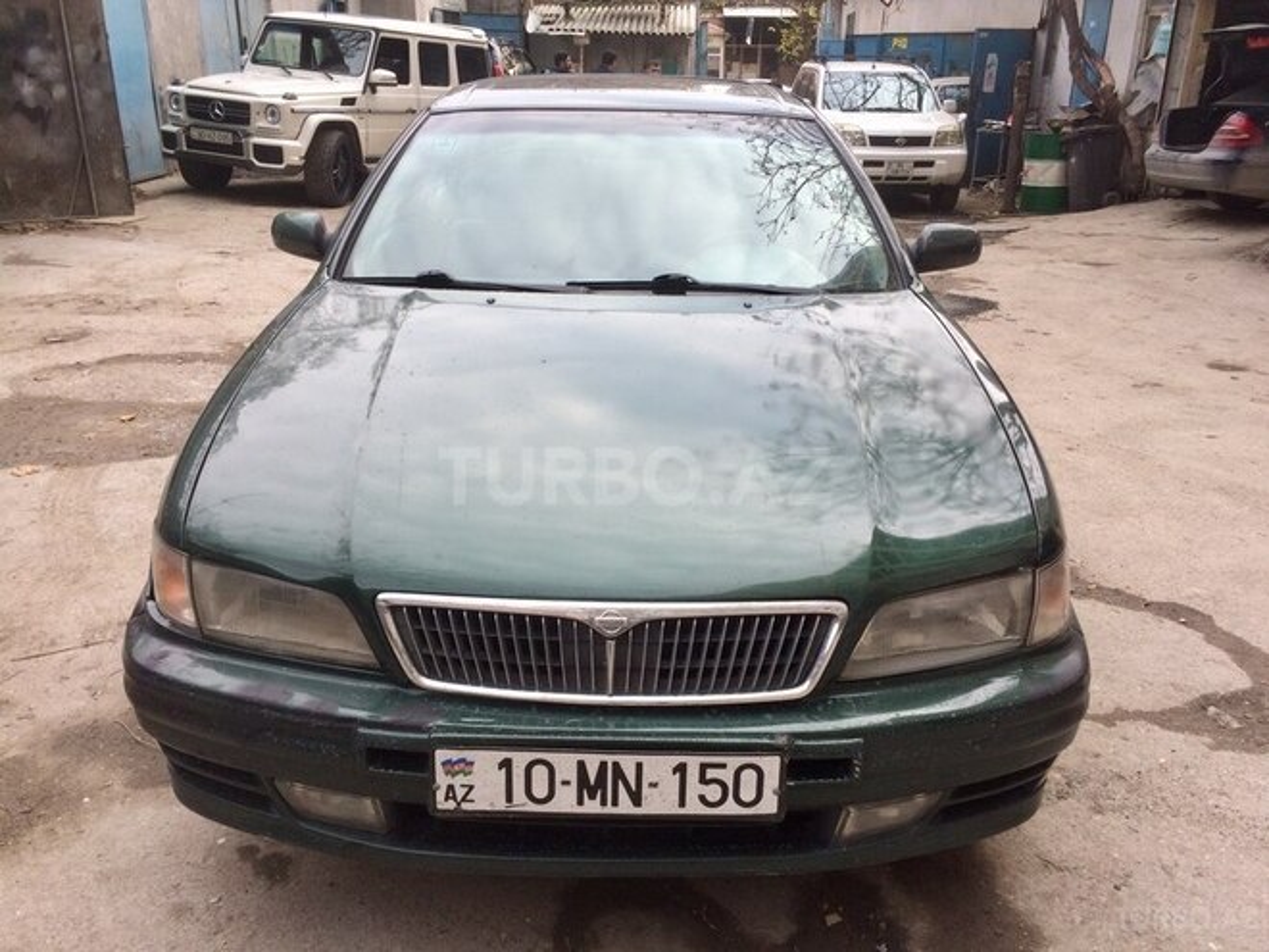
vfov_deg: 48.2
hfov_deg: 61.7
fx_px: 1063
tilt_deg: -21.7
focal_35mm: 29
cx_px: 634
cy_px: 476
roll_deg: +0.1
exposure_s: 1/402
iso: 32
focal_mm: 4.15
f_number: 2.2
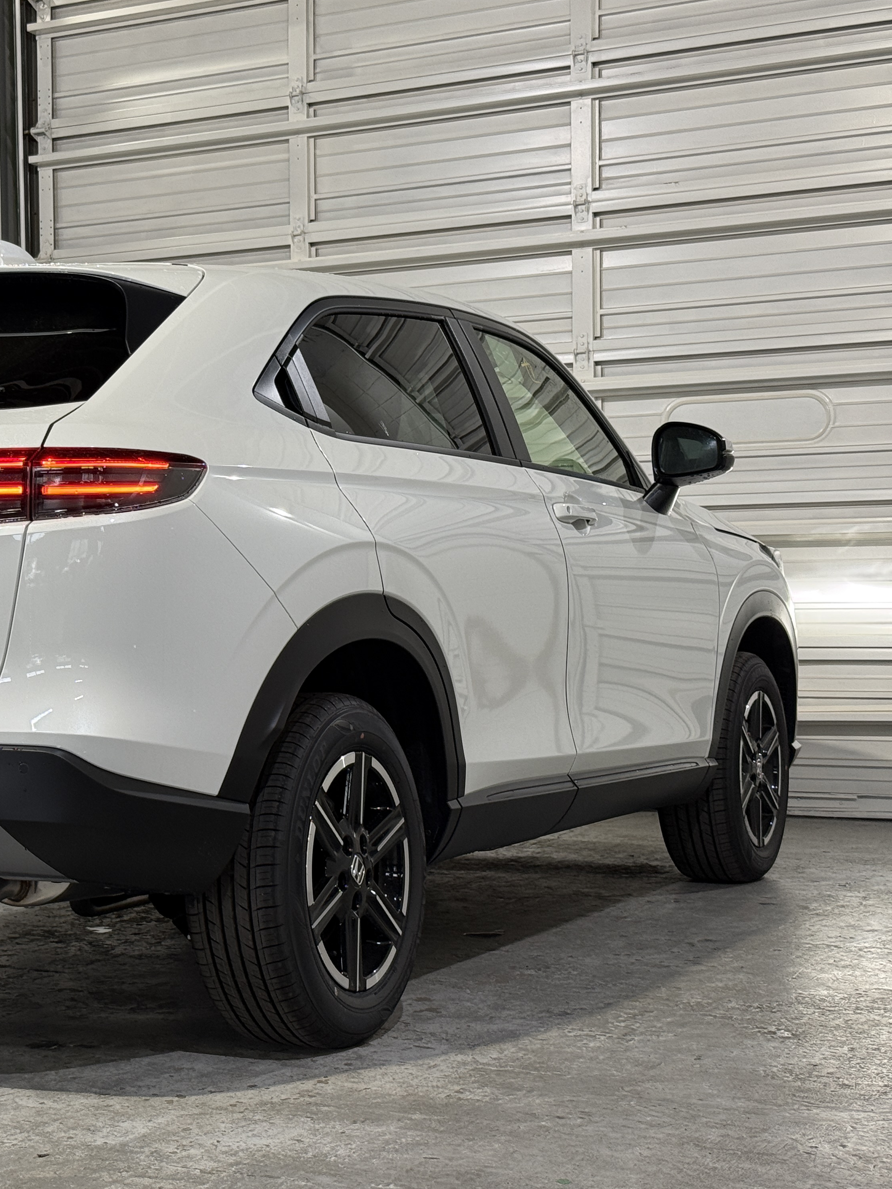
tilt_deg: +0.5
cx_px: 119
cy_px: 587
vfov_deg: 29.8
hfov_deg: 22.1
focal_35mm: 65
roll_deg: +0.4
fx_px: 2233
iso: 64
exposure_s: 1/60
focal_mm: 6.76
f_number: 1.78
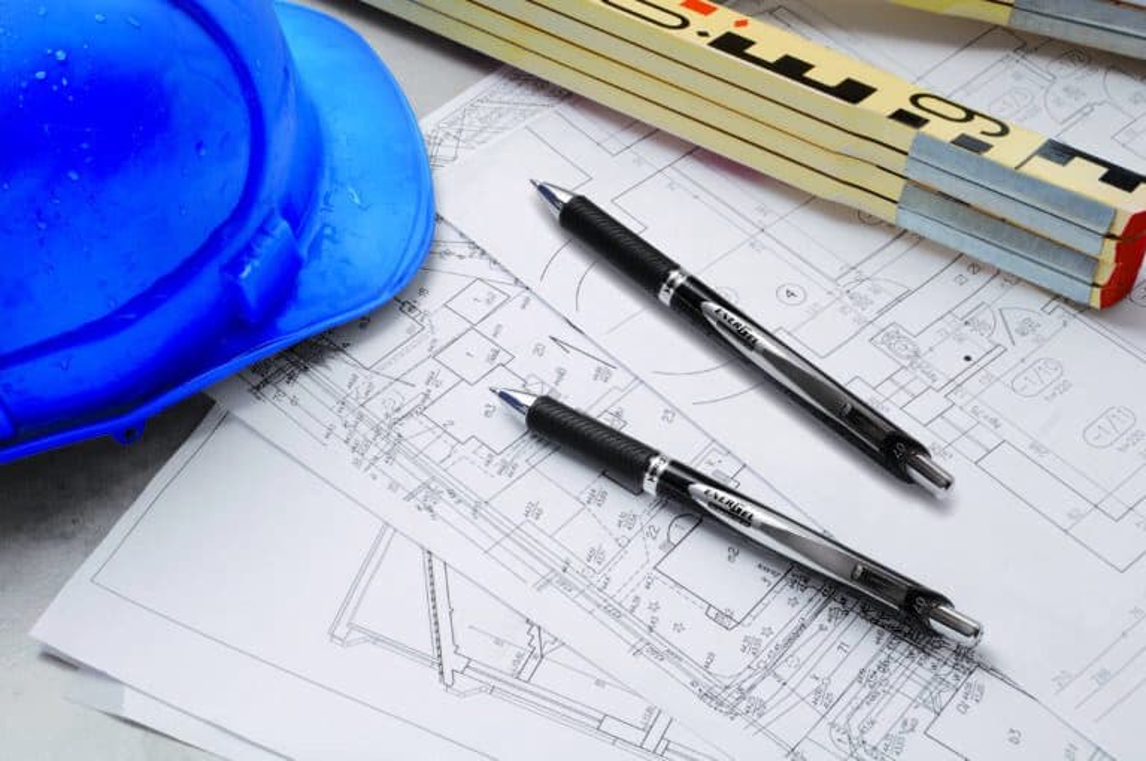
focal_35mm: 68
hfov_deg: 29.9
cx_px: 573
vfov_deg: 20.1
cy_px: 380
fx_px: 2146
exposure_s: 1/125
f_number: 10
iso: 100
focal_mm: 45
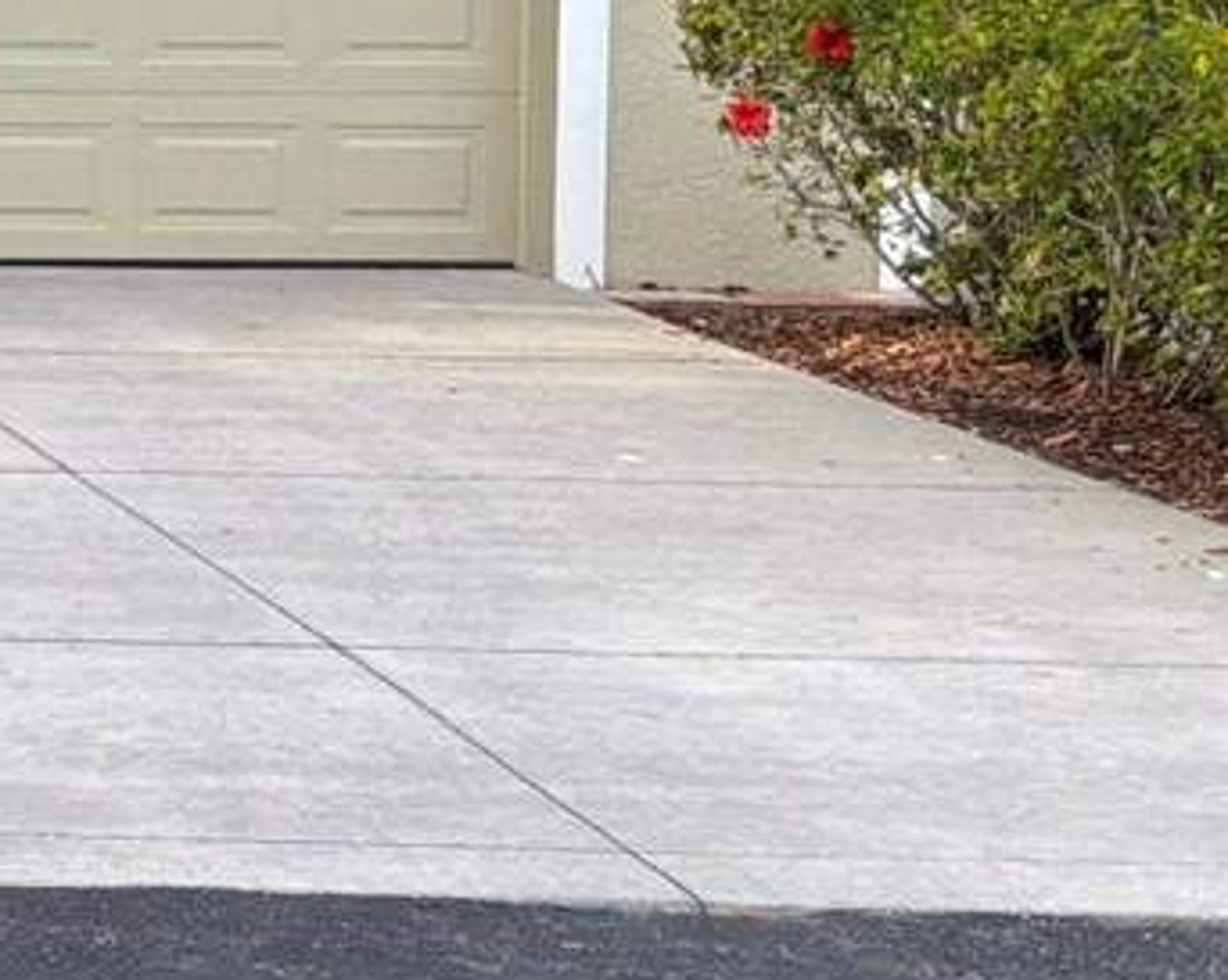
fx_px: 4648
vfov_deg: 12.0
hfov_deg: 13.4
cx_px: -1038
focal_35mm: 128
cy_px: 115
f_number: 1.8
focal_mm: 3
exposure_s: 1/419
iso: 32
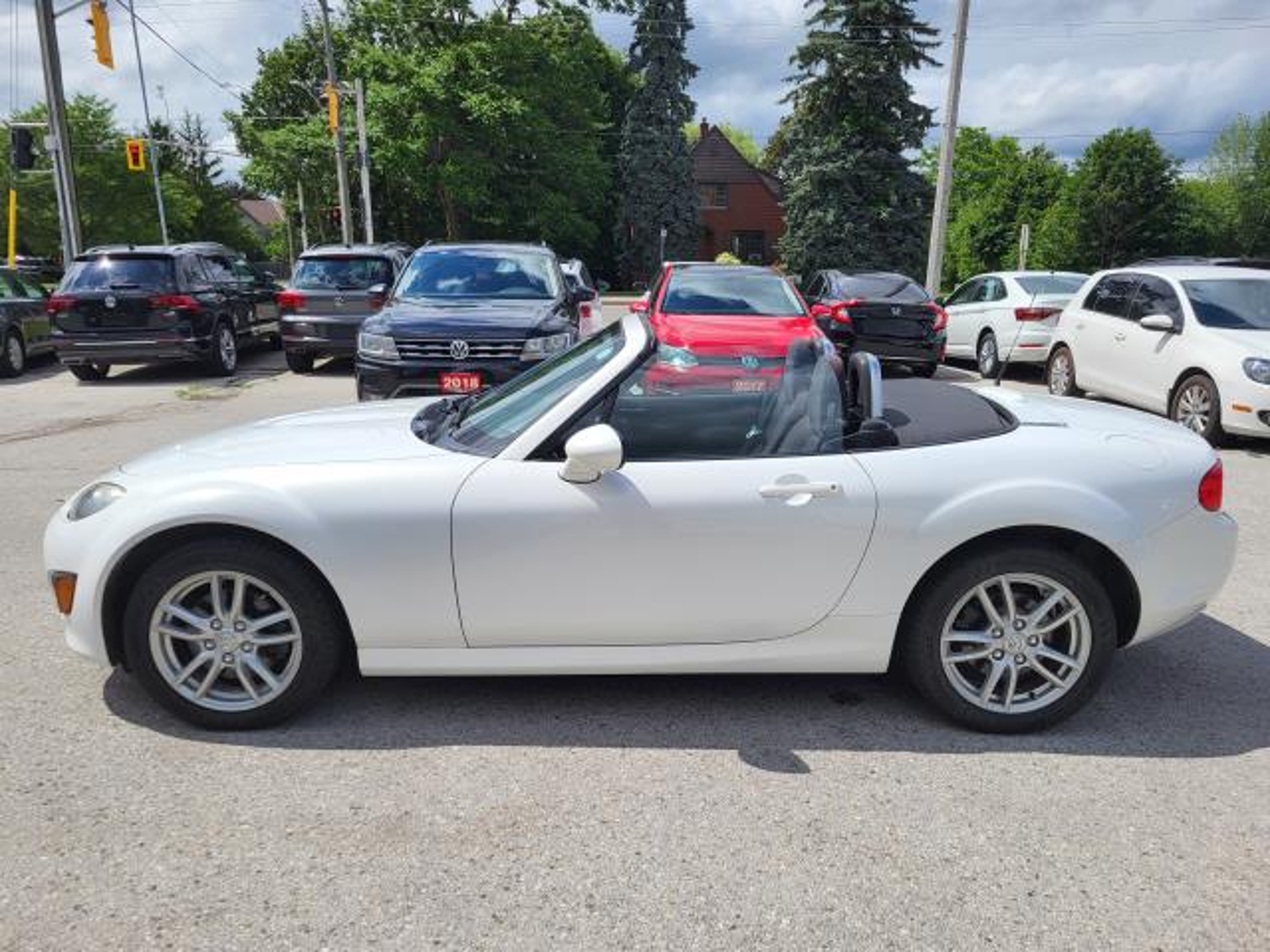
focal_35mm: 26
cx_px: 635
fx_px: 954
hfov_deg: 67.3
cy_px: 476
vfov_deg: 53.1
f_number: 1.8
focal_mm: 5.4
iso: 40
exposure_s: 1/4769
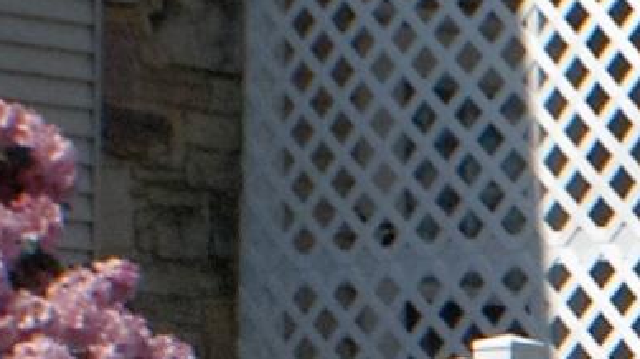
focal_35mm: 376
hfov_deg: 5.3
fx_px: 6380
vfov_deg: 3.2
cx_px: 2073
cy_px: 369
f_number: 13
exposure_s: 1/640
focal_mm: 31
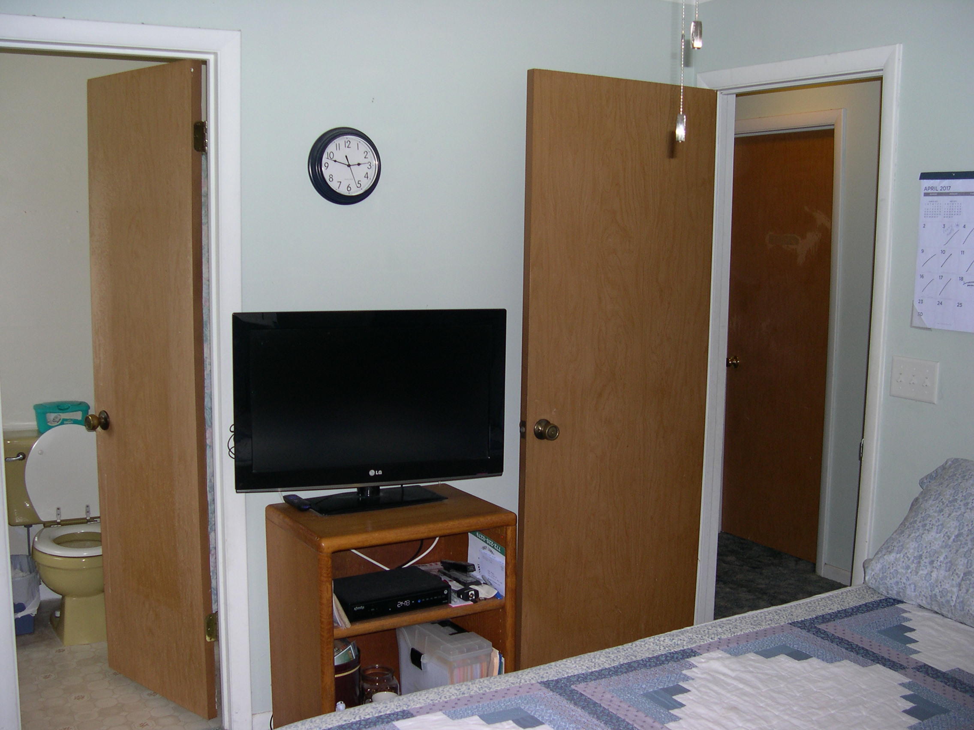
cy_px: 365
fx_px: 1069
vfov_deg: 37.7
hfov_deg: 49.0
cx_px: 487
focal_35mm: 38
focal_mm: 8
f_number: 2.8
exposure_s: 1/60
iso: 100
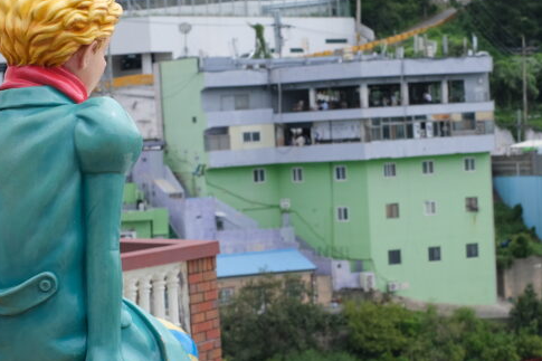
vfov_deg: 12.2
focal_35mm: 112
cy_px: 231
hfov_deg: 18.3
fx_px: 1686
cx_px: 288
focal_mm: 35
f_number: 5.6
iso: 320
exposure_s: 1/1250
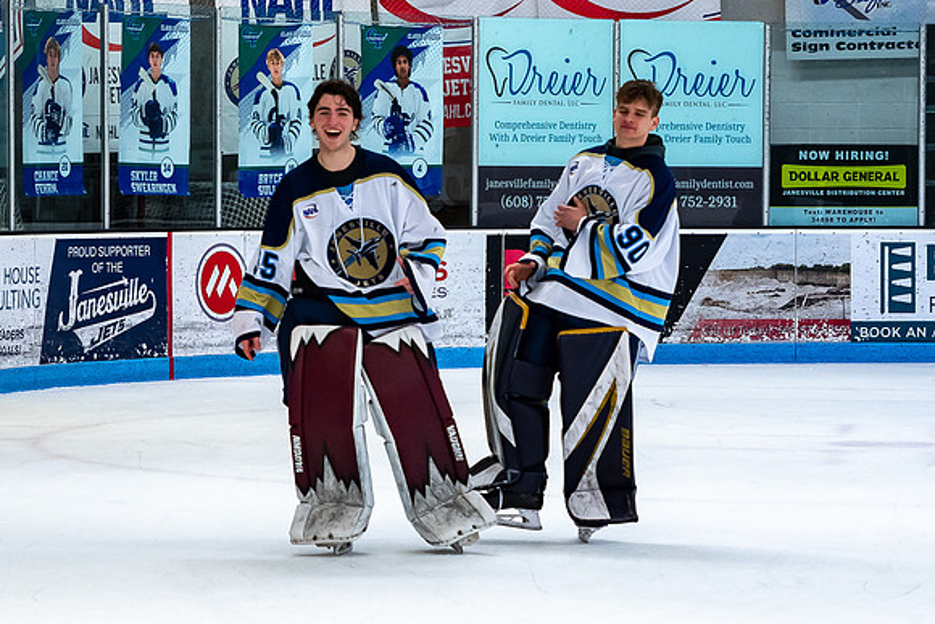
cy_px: 246
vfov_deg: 7.4
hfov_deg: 11.0
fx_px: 4845
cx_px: 428
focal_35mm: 187
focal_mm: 70
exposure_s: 1/320
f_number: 4.5
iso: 800
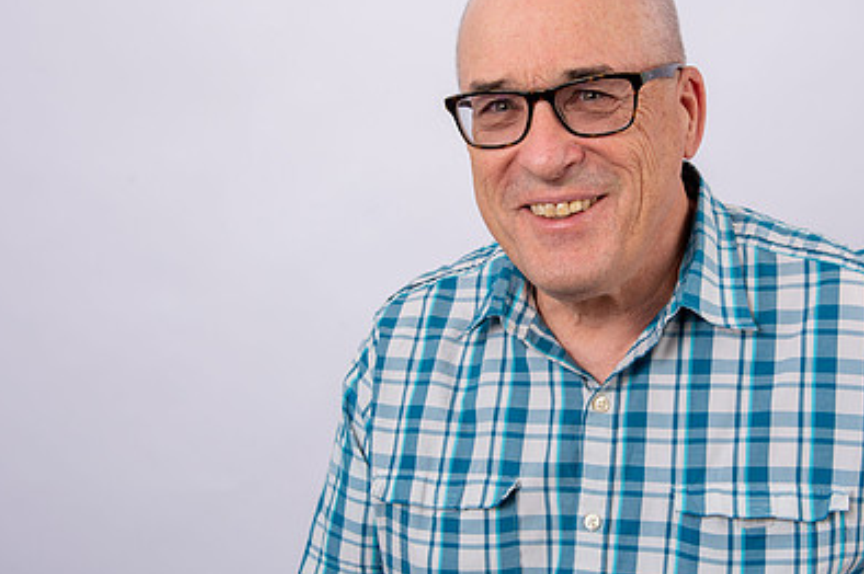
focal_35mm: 56
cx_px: 559
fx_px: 1343
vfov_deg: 24.1
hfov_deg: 35.4
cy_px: 254
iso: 125
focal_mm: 38
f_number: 9
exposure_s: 1/250
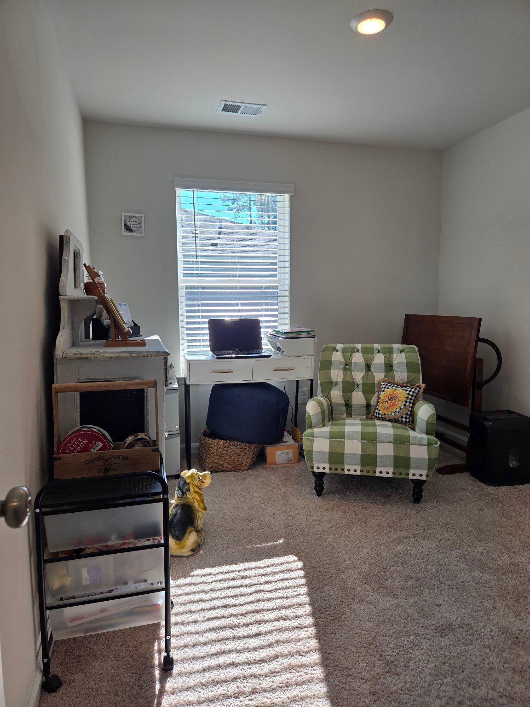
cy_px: 354
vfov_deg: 73.9
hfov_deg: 58.9
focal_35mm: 23
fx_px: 470
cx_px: 265
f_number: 1.8
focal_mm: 5.4
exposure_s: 1/453
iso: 25
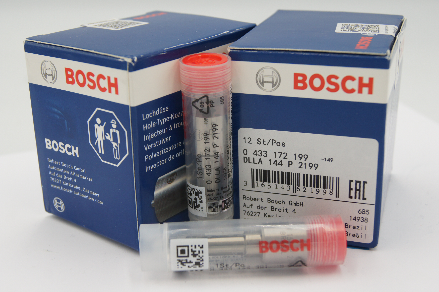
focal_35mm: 52
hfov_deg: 37.9
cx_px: 220
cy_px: 146
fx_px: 640
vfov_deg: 25.7
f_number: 5.6
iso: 200
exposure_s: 1/125
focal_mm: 35
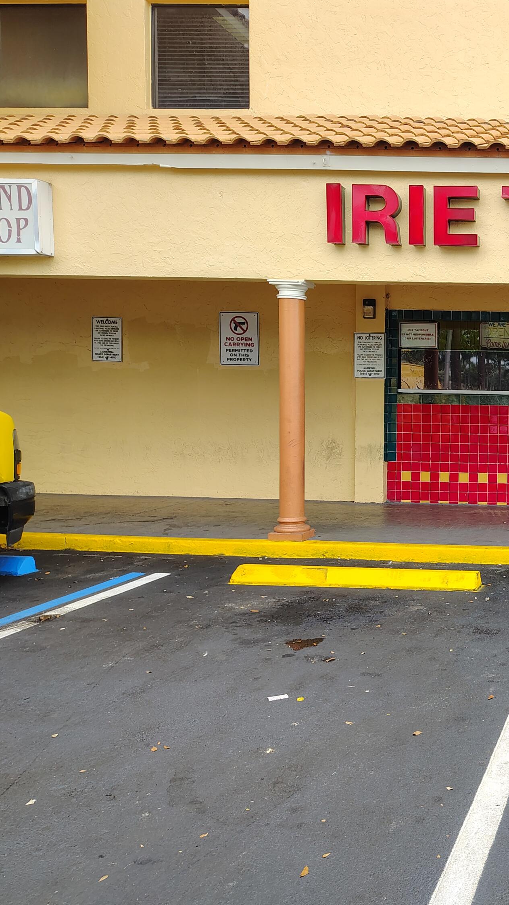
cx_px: 598
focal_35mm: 35
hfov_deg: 29.4
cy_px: 451
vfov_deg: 56.6
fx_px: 840
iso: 108
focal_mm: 5.56
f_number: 1.8
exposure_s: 1/200
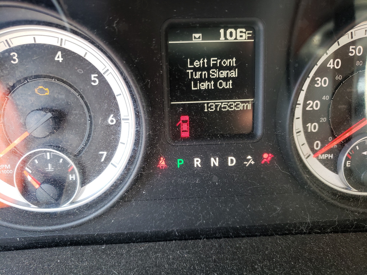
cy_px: 138
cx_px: 184
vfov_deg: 53.1
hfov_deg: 67.3
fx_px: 276
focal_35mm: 26
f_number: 1.5
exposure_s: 1/60.2
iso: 87
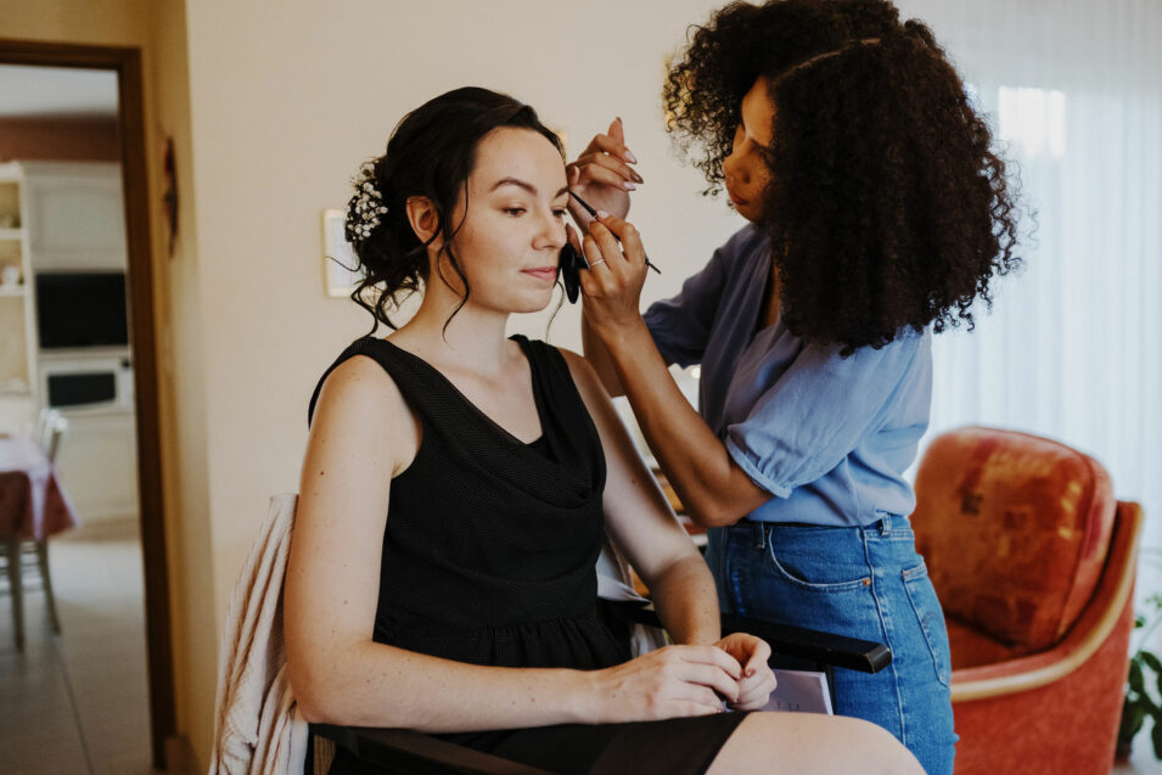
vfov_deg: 33.4
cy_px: 383
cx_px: 655
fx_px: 1291
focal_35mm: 40
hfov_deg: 48.3
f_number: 2
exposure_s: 1/400
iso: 1600
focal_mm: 35
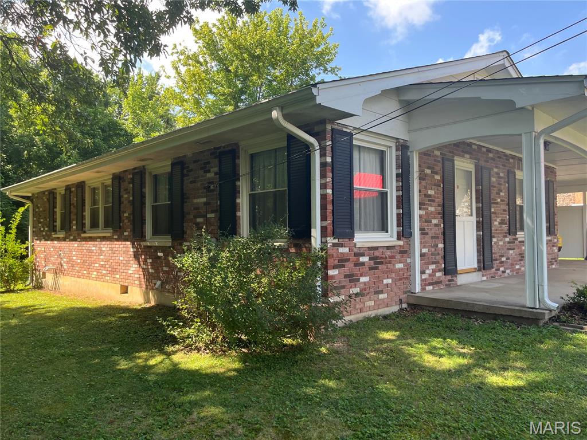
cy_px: 220
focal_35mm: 26
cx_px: 294
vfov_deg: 53.1
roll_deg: +0.0
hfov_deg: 67.3
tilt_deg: +1.5
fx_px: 441
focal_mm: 5.1
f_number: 1.6
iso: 50
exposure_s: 1/394
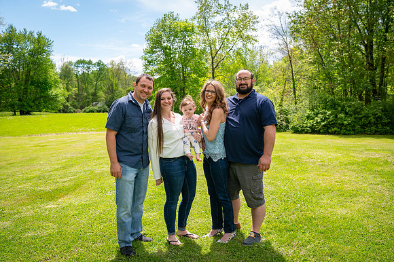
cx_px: 197
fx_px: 349
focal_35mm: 32
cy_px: 118
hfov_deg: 58.9
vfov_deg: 41.1
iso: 400
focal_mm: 29
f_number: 5
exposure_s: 1/1600
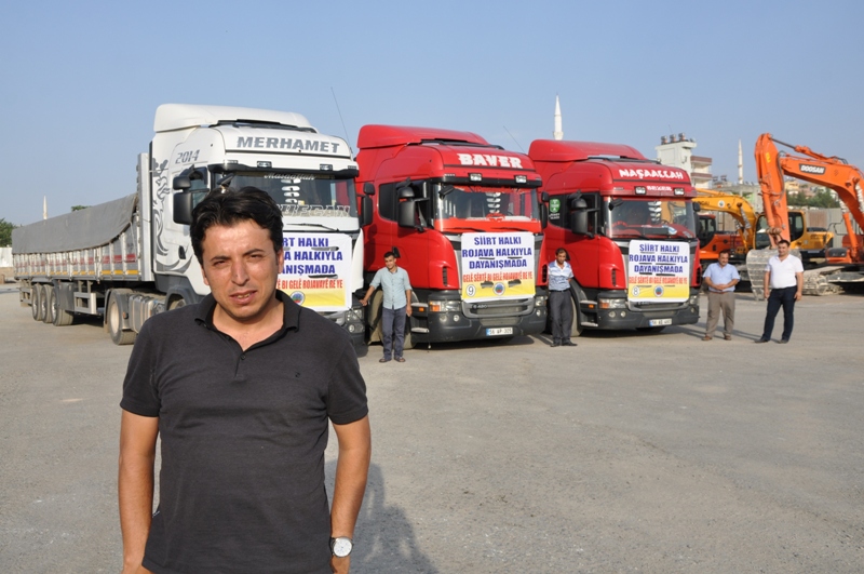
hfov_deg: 53.2
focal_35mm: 36
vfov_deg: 36.8
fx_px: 863
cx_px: 432
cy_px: 287
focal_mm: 24
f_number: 8
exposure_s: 1/250
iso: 200
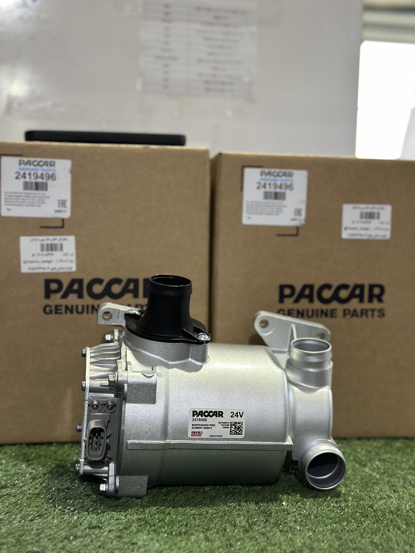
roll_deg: -1.9
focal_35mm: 48
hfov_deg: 30.3
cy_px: 276
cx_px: 208
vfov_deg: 39.7
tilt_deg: -3.8
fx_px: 767
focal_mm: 6.86
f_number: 1.78
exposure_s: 1/50
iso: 250
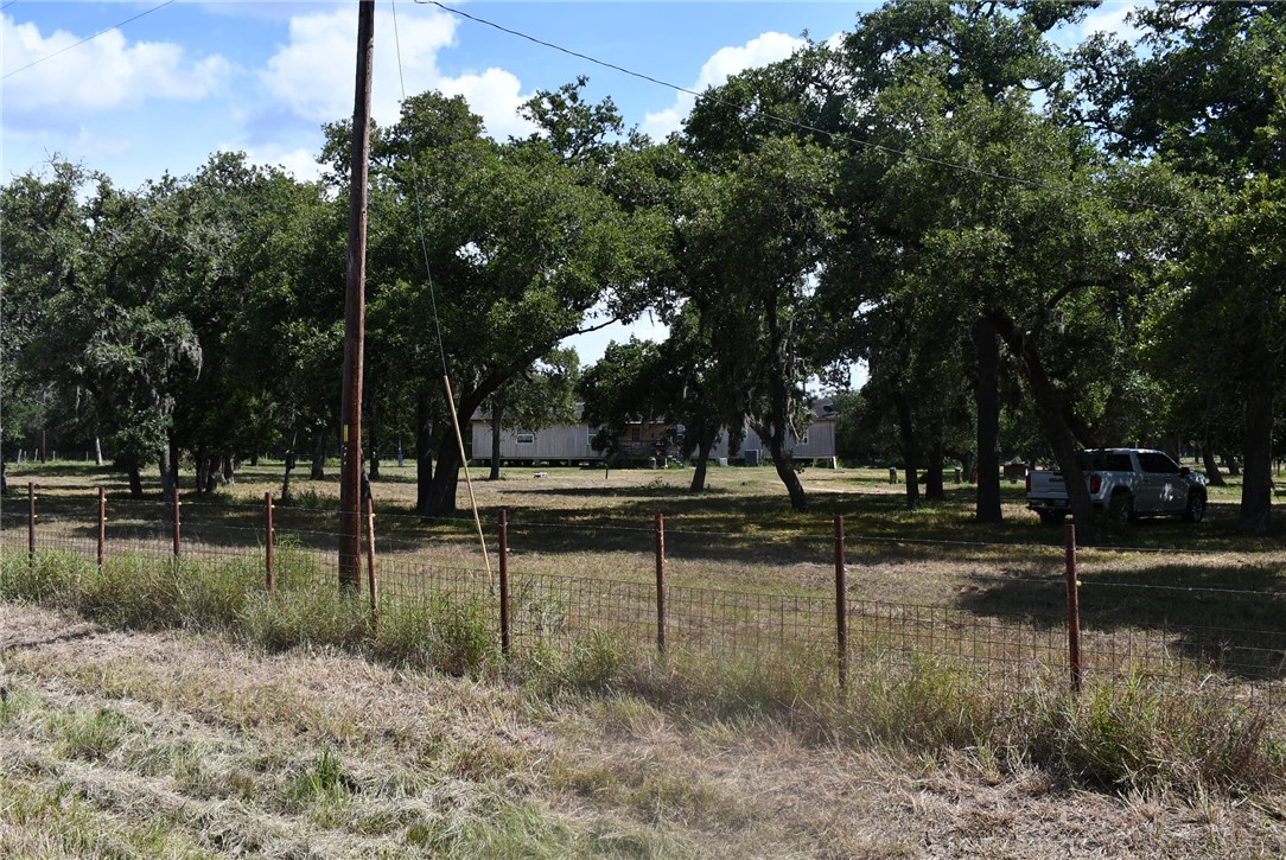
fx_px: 1287
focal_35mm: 36
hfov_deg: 53.1
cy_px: 430
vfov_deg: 36.9
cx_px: 643
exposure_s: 1/250
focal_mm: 18
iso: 100
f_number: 8
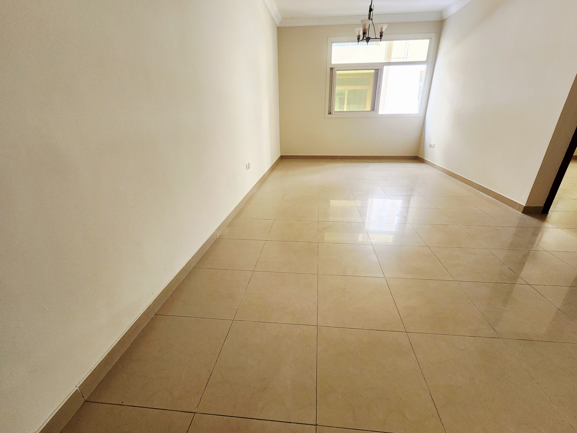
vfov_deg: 89.9
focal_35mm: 13
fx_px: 217
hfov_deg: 106.2
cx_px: 288
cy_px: 216
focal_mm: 2.2
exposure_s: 1/60.2
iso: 400
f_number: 2.2
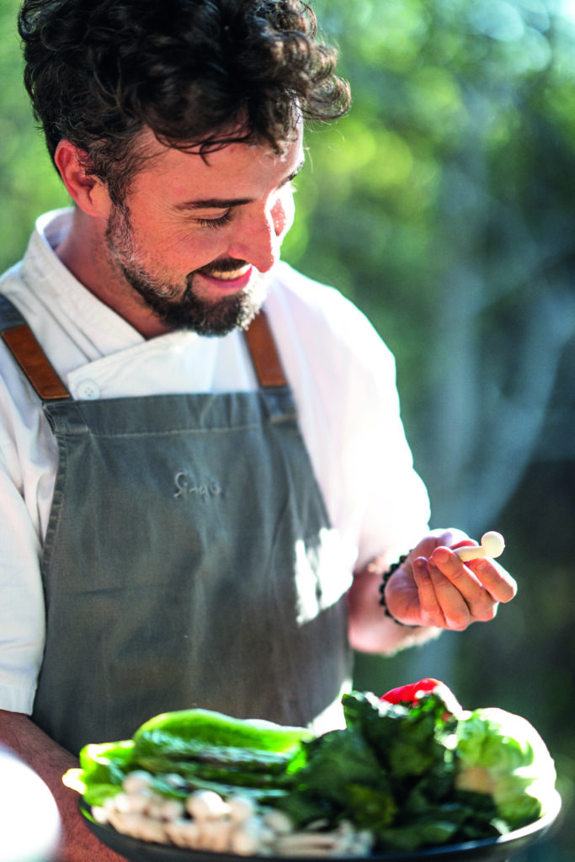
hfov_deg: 16.1
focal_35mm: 85
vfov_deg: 23.9
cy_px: 431
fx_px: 2036
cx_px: 288
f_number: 1.4
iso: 320
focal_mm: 85
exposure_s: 1/2000
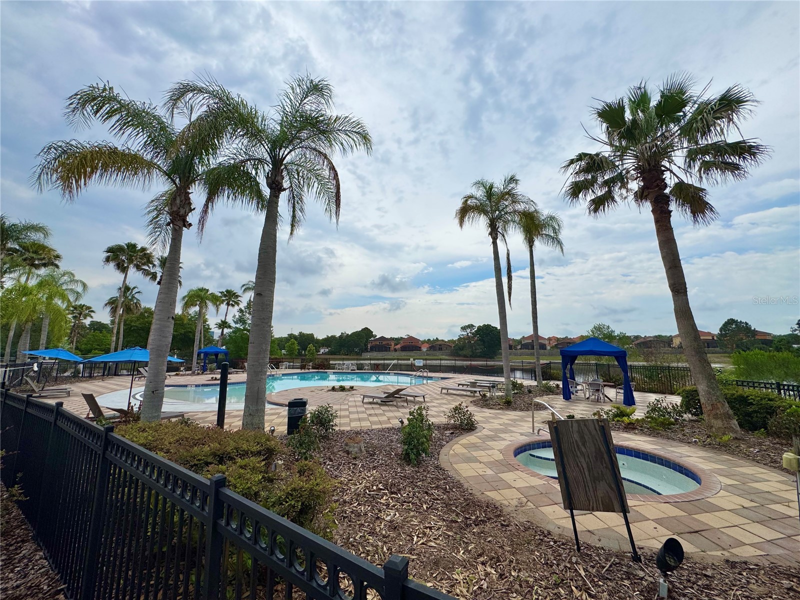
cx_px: 400
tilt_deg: +9.1
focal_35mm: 14
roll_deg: +0.7
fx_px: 324
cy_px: 300
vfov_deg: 85.7
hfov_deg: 102.1
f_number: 2.2
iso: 50
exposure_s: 1/3390
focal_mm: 2.22
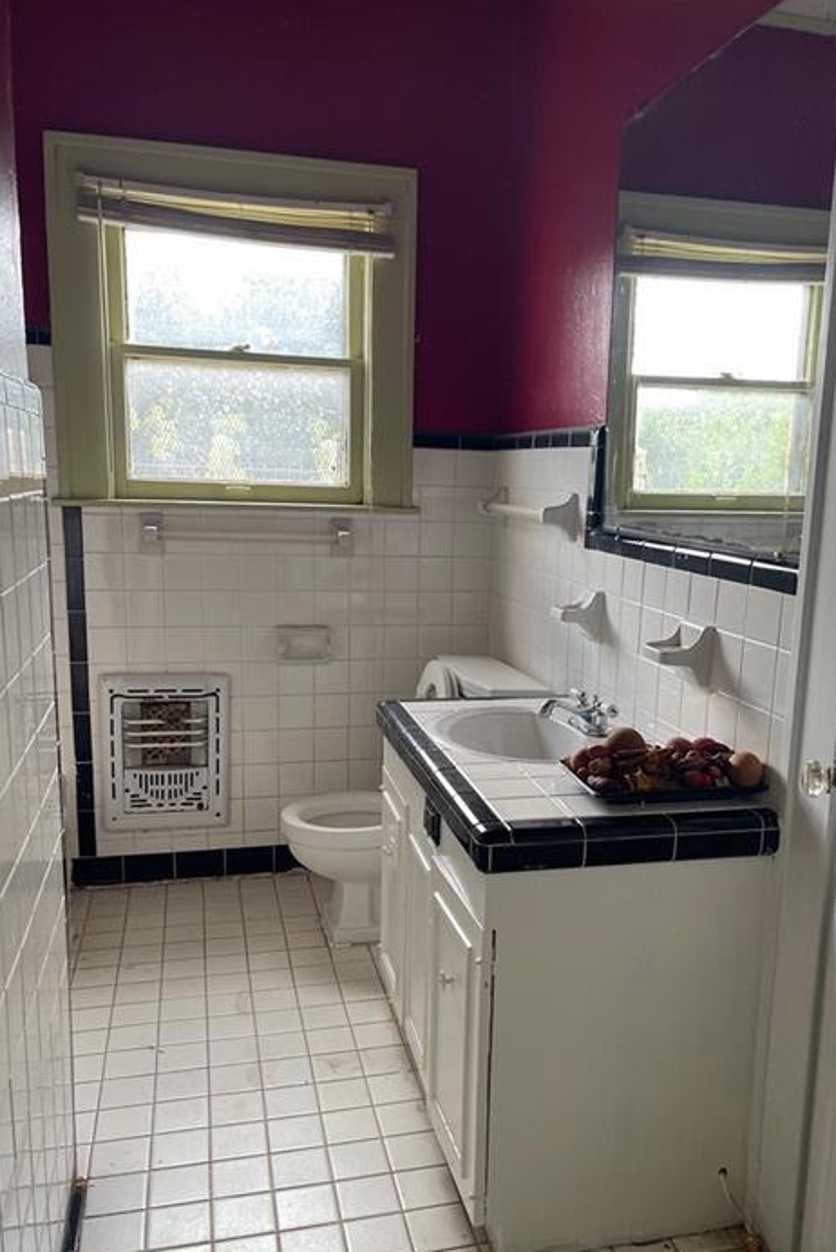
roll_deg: -1.7
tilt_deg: -11.4
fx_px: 1044
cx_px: 487
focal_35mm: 30
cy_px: 682
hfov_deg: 43.5
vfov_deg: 61.8
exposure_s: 1/121
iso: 125
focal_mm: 5.1
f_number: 1.6
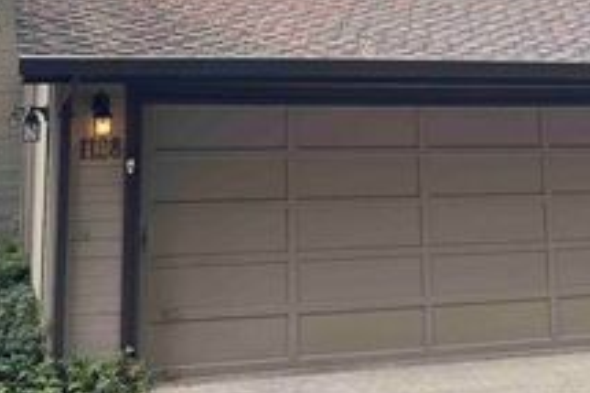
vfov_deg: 22.0
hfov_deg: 34.5
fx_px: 950
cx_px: 272
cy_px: -45
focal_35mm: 58
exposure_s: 1/527
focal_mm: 6.76
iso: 80
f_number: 1.78
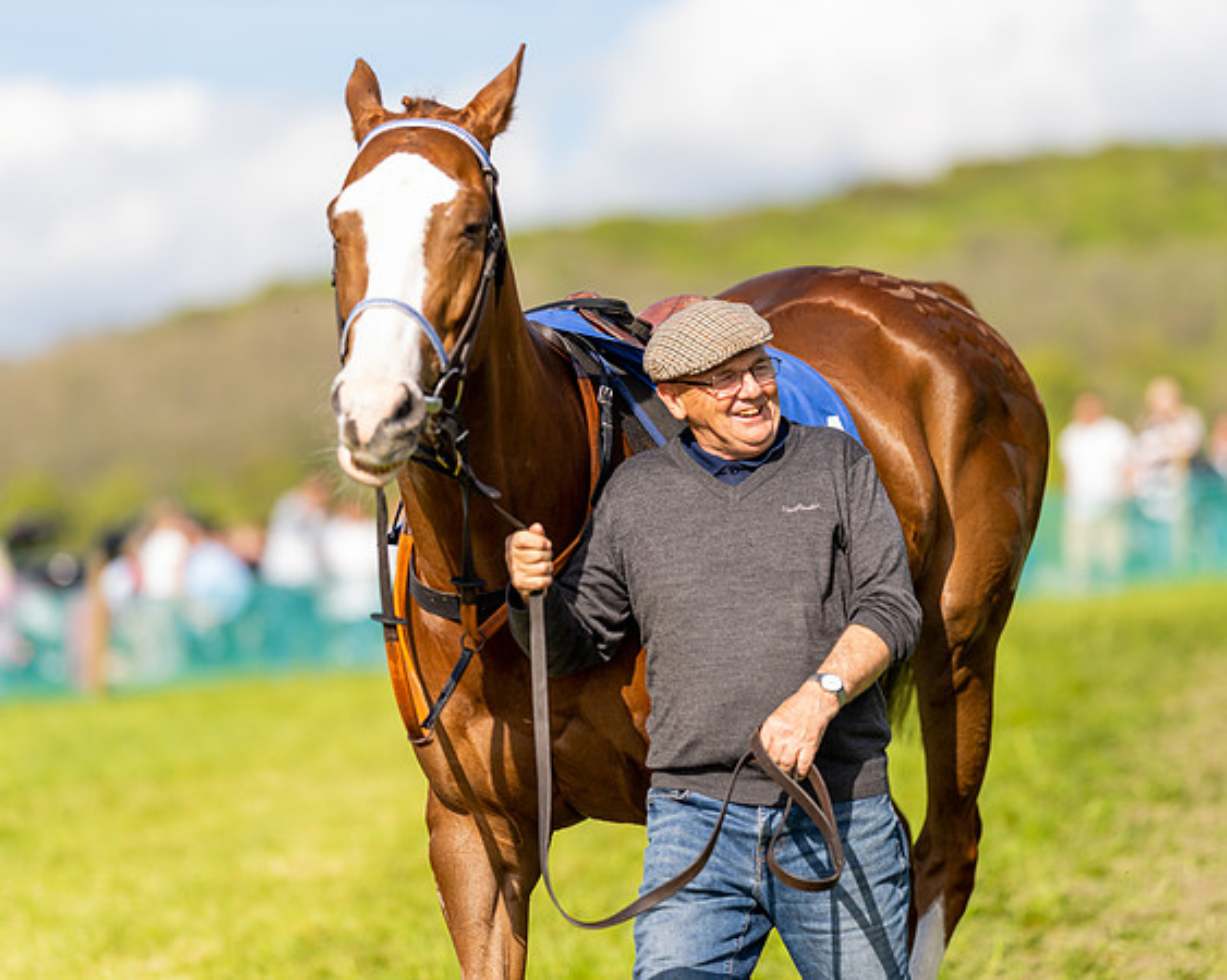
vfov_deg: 9.1
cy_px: 490
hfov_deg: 11.3
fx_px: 6183
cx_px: 591
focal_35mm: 170
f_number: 1.8
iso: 50
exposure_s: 1/2000
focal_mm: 135
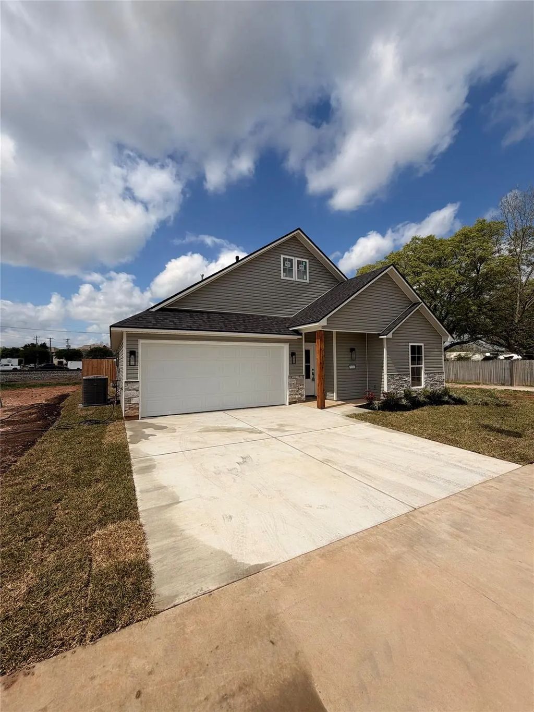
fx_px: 288
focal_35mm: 14
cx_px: 267
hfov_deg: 85.7
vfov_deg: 102.1
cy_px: 356
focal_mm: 2.22
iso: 20
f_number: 2.2
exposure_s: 1/1961
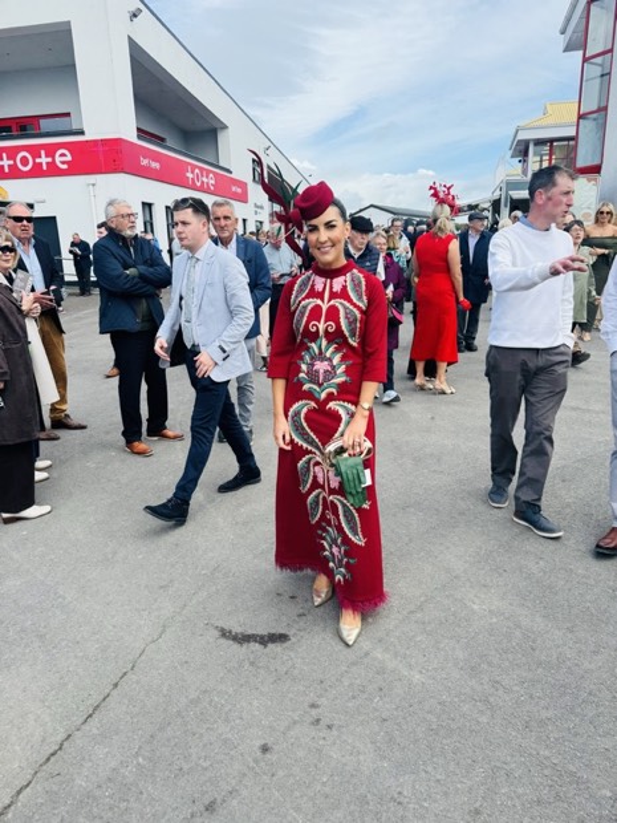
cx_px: 308
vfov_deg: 71.6
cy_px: 412
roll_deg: +2.2
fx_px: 570
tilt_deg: -15.6
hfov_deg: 56.8
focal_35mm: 24
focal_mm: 6.76
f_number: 1.78
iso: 80
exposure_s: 1/2604
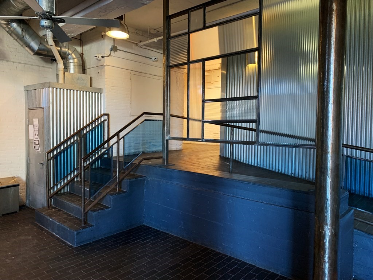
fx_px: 280
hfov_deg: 67.3
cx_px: 186
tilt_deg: -2.6
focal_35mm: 26
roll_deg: -0.9
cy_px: 140
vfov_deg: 53.1
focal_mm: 4.25
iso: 320
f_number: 1.8
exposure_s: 1/40
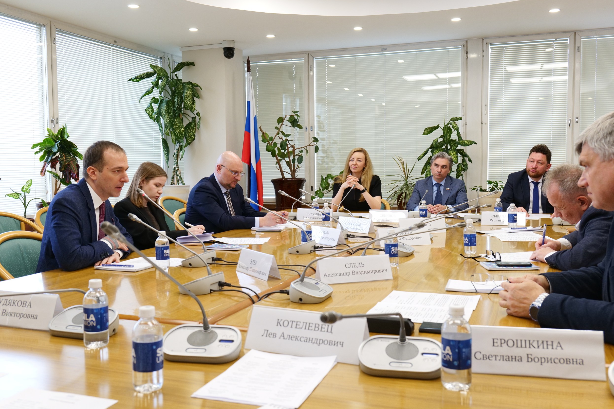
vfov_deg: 36.9
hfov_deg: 53.1
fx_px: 614
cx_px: 304
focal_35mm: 36
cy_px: 206
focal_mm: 35
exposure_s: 1/125
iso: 2000
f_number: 7.1
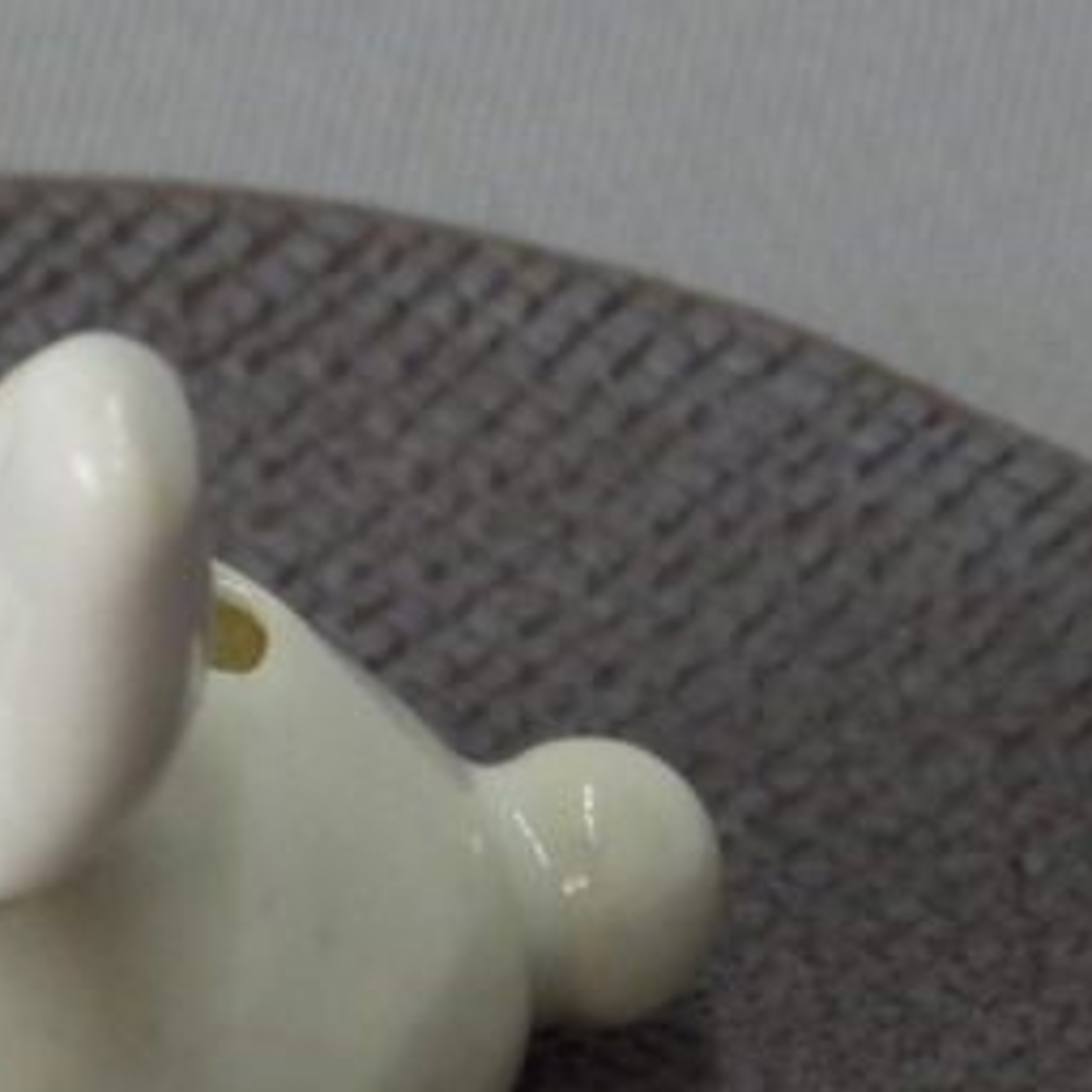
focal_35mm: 761
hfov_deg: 2.3
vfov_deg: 2.3
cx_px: -55
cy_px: 921
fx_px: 27160
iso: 400
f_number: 4.5
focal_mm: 38.6
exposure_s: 1/40
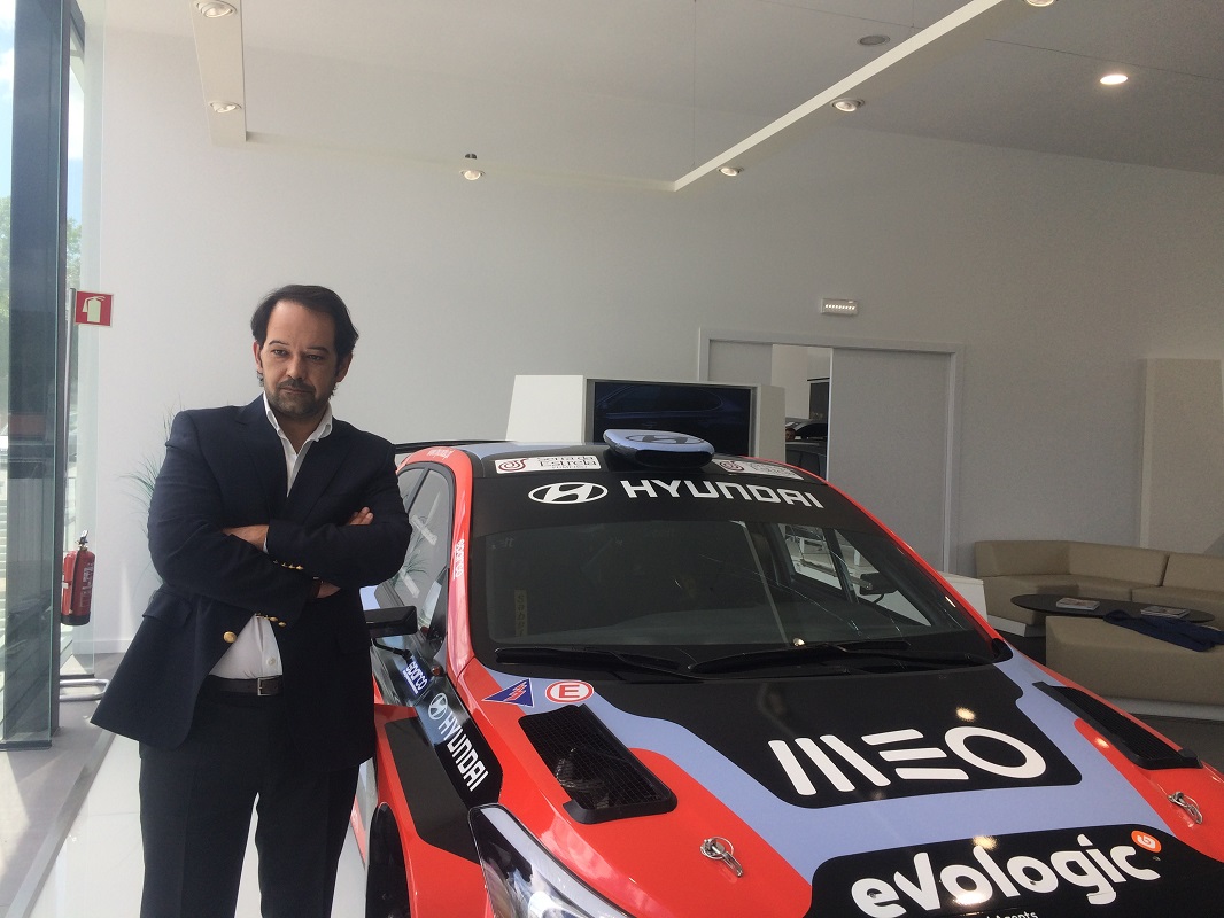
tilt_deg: +0.1
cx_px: 612
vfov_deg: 48.2
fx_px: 1026
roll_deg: -2.6
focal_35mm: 29
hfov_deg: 61.6
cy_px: 459
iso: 32
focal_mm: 4.15
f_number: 2.2
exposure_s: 1/612
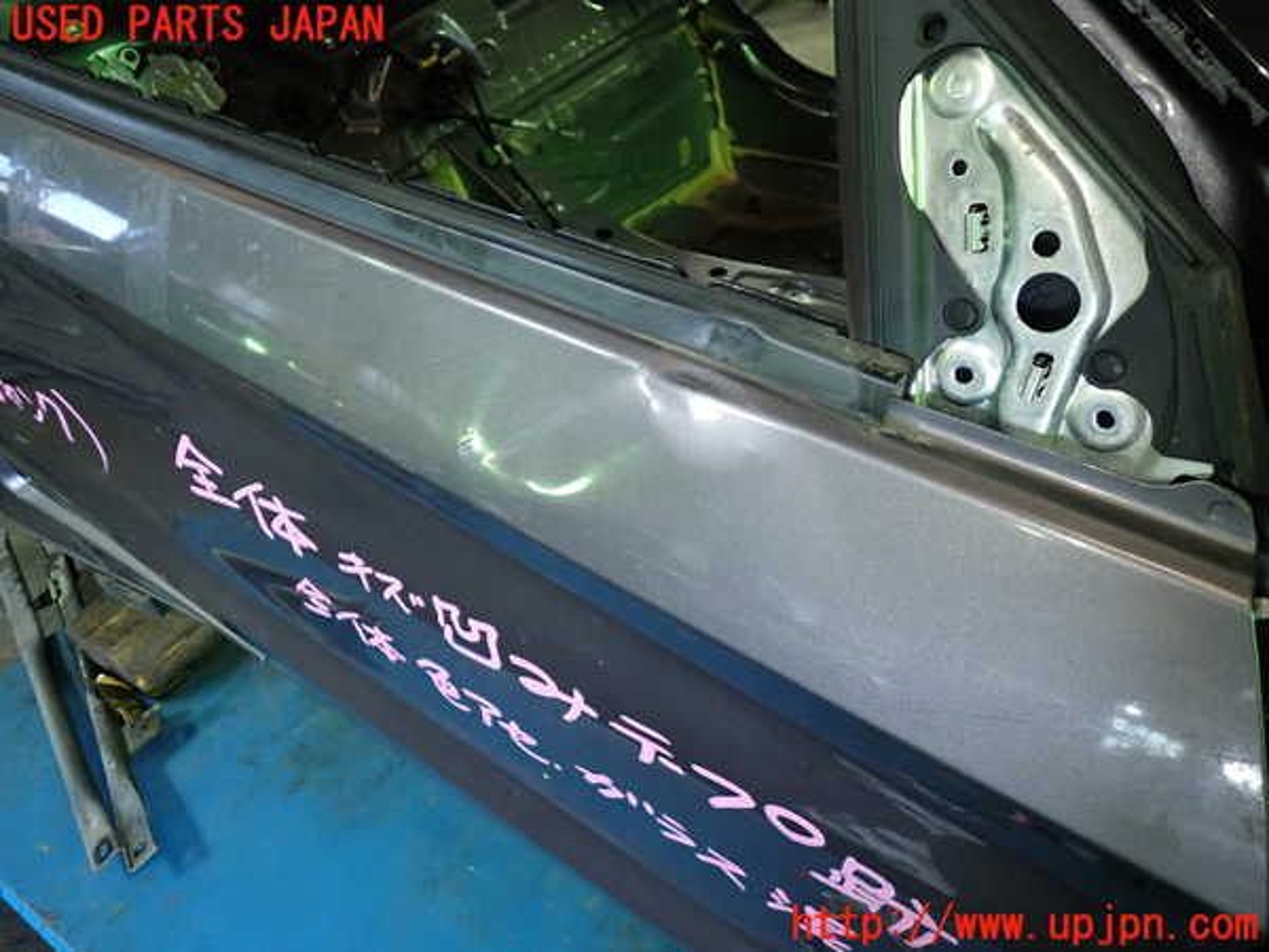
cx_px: 634
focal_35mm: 25
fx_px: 916
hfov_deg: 69.4
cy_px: 476
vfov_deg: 54.9
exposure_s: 1/30
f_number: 2
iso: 200
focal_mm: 4.5
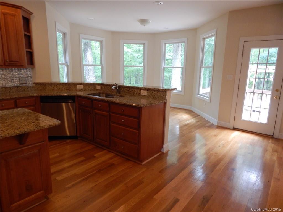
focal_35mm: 22
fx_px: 180
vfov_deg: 61.1
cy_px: 106
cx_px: 142
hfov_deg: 76.4
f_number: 3
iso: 220
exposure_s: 1/30
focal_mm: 4
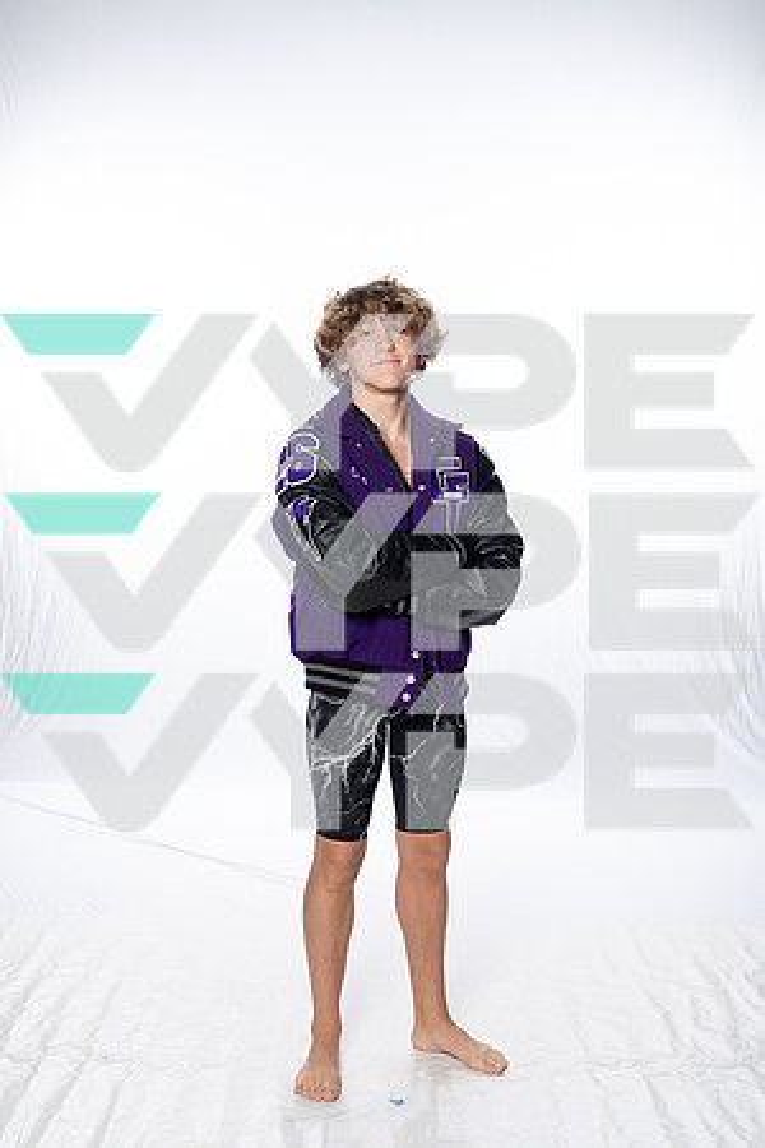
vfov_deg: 39.6
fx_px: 1594
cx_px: 382
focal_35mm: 50
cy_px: 574
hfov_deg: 27.0
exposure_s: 1/250
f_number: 8
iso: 800
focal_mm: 50
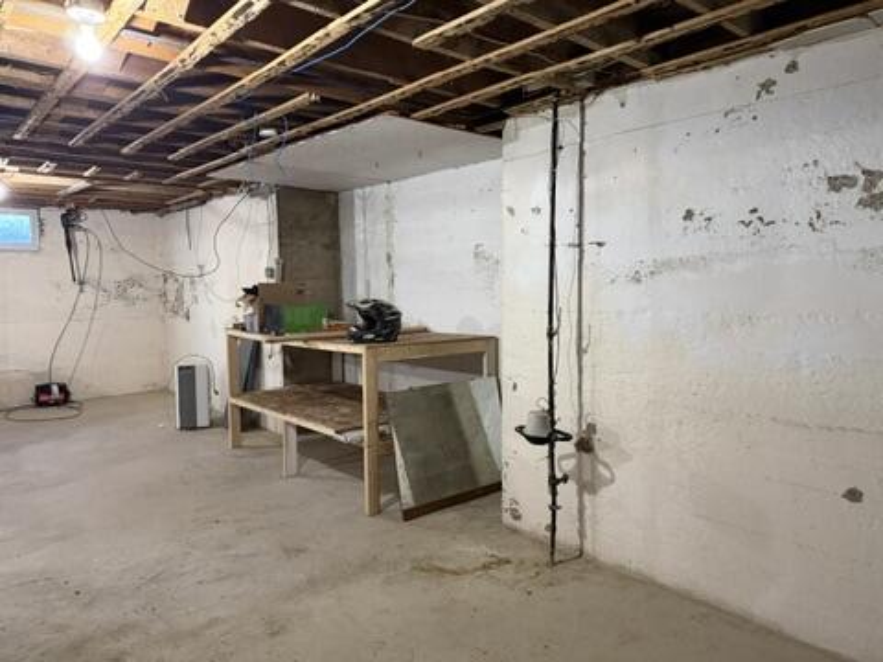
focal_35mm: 24
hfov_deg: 71.6
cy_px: 331
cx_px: 442
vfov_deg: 56.8
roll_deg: +0.2
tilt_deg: -4.7
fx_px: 612
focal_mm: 6.76
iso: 640
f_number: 1.78
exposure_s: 1/40
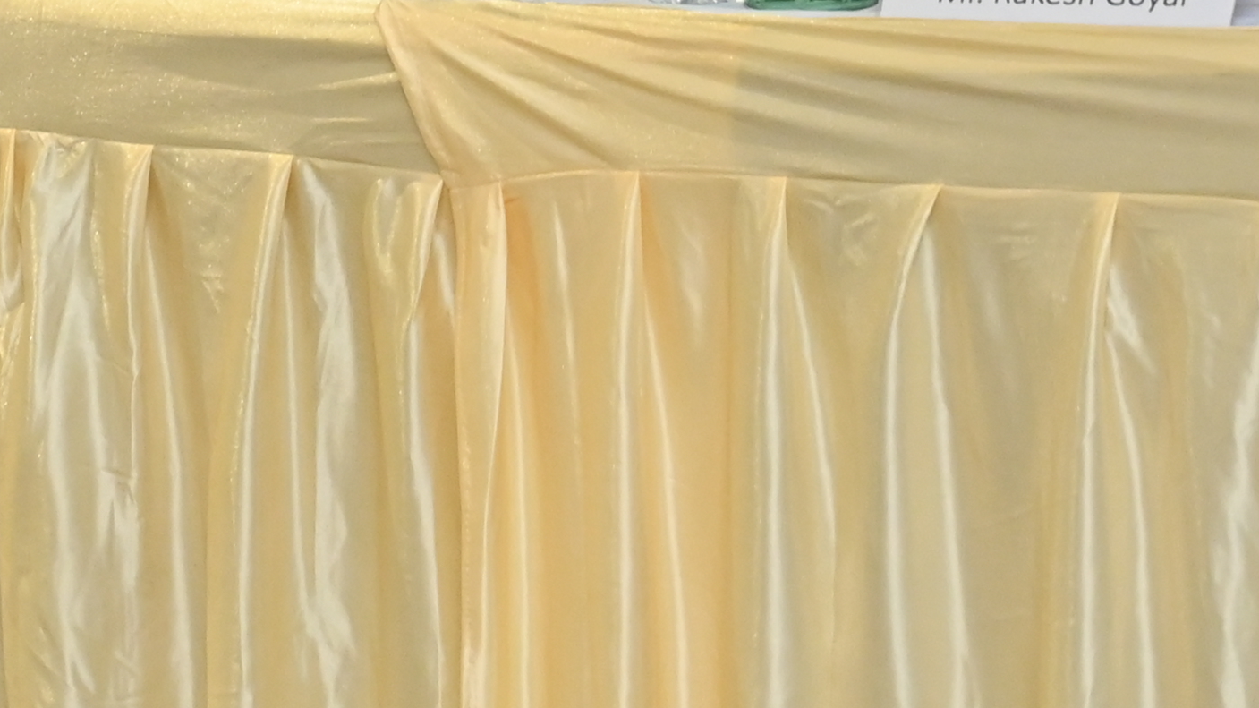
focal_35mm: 252
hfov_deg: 8.6
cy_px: -574
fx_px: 8412
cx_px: 588
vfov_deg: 4.8
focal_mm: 56
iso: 2000
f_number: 4
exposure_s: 1/100
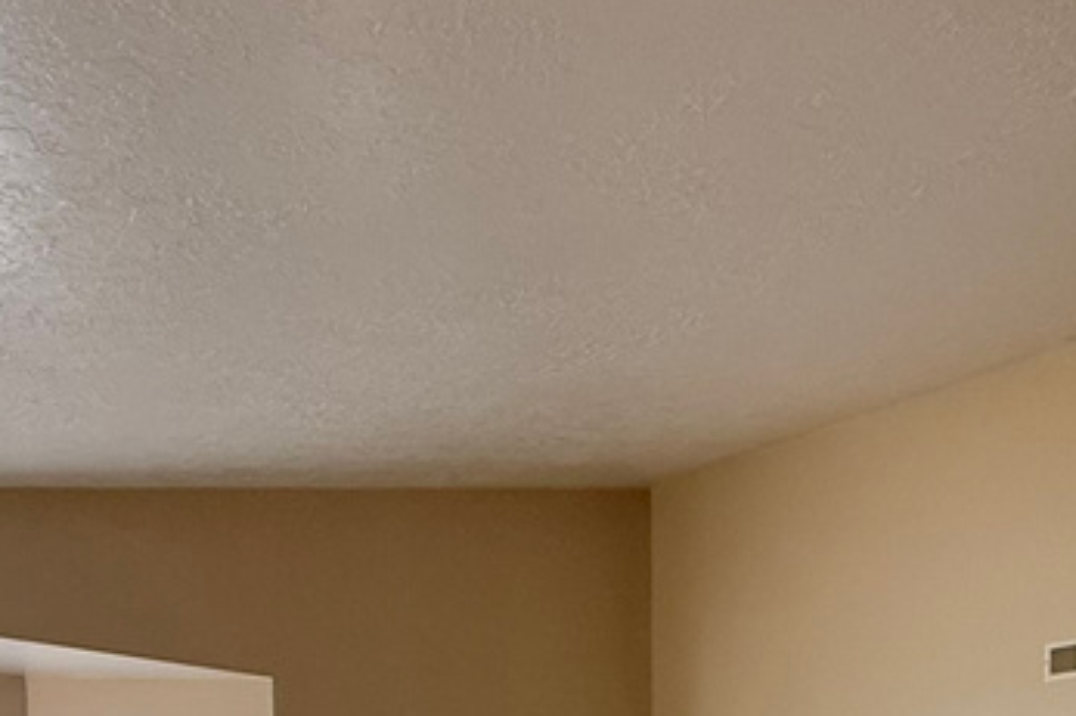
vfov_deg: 25.1
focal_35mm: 43
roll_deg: -0.9
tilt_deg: -4.1
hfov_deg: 43.3
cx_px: 862
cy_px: 1026
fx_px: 1285
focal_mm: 2.22
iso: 250
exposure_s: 1/120
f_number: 2.2
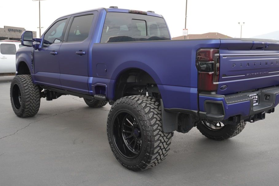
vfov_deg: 36.0
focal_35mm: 37
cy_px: 86
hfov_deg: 51.8
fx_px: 287
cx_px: 147
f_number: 5
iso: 100
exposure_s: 1/100
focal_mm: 22
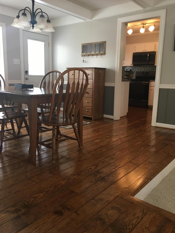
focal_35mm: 30
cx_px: 85
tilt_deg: -10.7
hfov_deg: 46.8
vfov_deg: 60.0
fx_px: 202
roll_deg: -1.8
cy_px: 116
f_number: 2.2
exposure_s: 1/30
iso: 100
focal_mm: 4.15
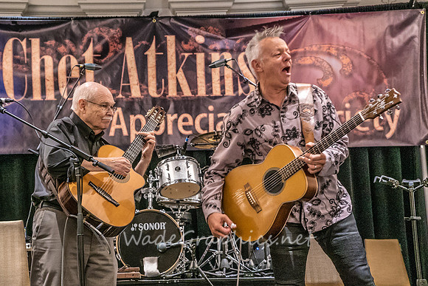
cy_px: 168
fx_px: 1045
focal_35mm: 88
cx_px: 177
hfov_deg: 23.1
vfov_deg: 15.6
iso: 8000
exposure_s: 1/160
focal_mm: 69
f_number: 5.6
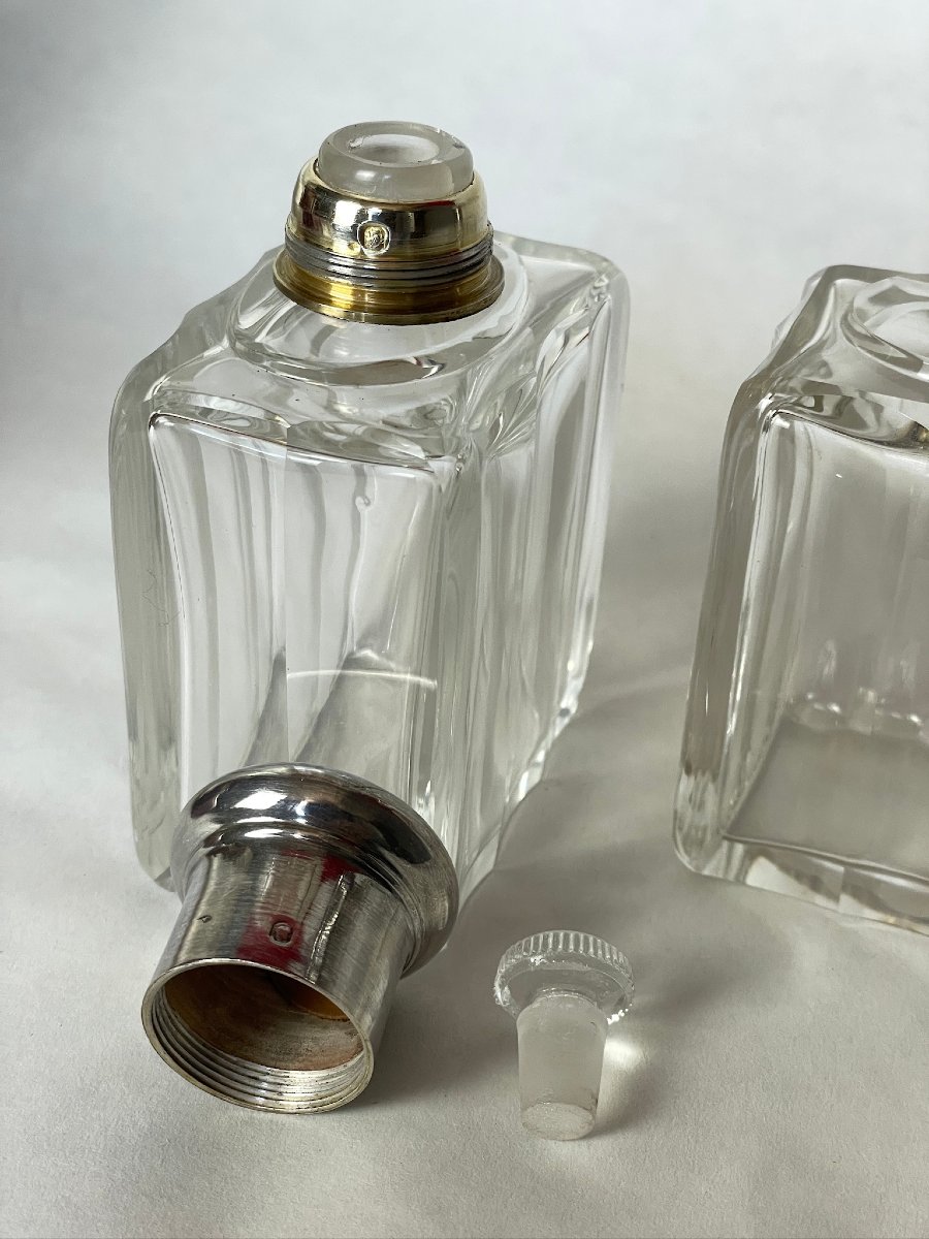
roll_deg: -3.0
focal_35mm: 52
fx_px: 1861
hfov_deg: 28.0
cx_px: 464
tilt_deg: -31.7
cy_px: 620
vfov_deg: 36.8
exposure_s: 1/99
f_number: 2
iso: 125
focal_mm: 6
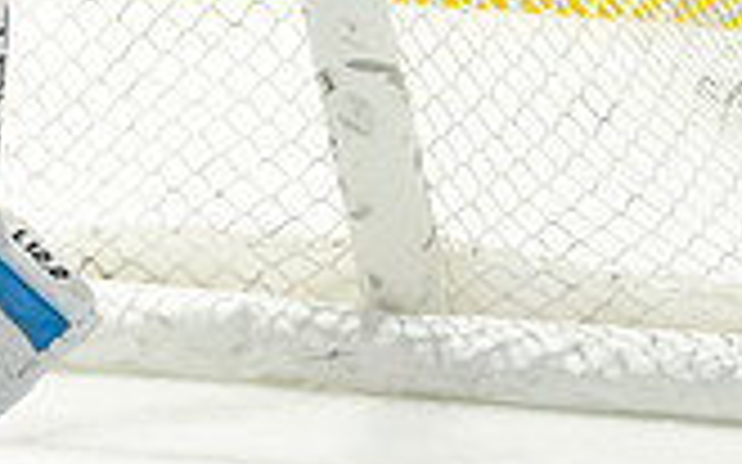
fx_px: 62869
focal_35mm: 3110
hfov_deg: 0.7
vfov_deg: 0.4
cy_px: -59
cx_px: -132
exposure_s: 1/640
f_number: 4
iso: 1600
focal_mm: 600
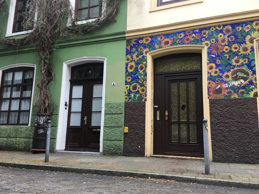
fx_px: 217
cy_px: 97
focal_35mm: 29
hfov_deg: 61.7
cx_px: 130
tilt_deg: +10.7
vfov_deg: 48.2
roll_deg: -1.5
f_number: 2.2
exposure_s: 1/33
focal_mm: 4.15
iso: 25
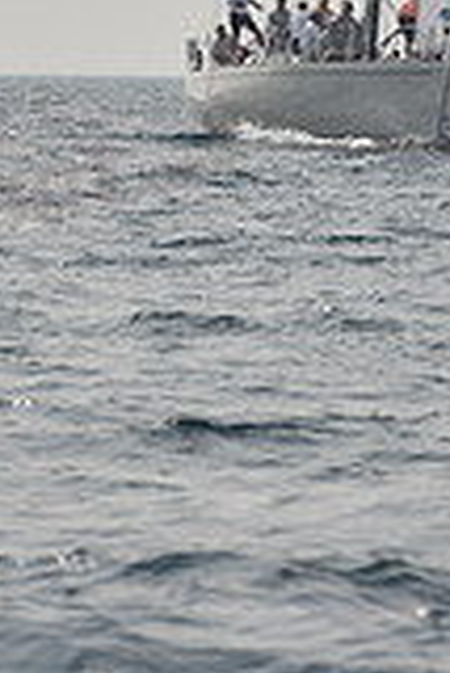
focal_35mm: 724
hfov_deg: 1.9
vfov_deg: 2.8
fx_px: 13545
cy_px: -484
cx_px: 456
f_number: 9
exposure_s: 1/1250
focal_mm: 200
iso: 250
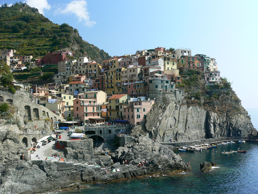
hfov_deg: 51.4
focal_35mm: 36
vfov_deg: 39.7
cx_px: 129
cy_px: 97
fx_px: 268
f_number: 5.6
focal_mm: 6
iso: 80
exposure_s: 1/160
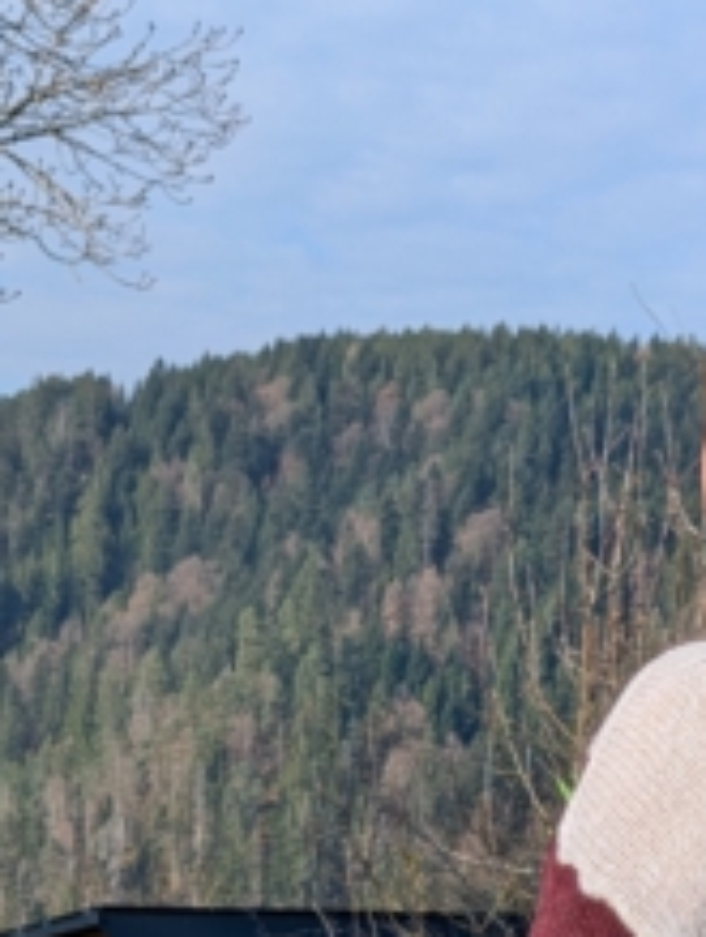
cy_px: 851
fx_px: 3064
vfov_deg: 17.1
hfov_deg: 13.1
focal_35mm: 113
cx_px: 531
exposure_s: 1/1795
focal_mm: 6.81
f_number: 1.85
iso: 46
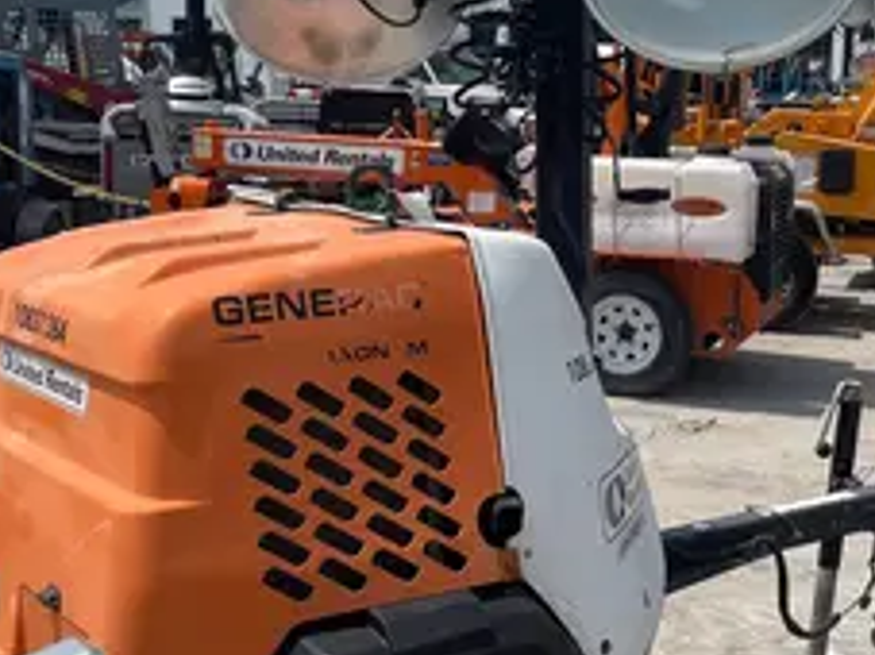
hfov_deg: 30.7
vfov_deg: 23.3
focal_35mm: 63
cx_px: 517
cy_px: 329
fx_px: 1592
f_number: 1.6
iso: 50
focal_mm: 5.1
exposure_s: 1/4854
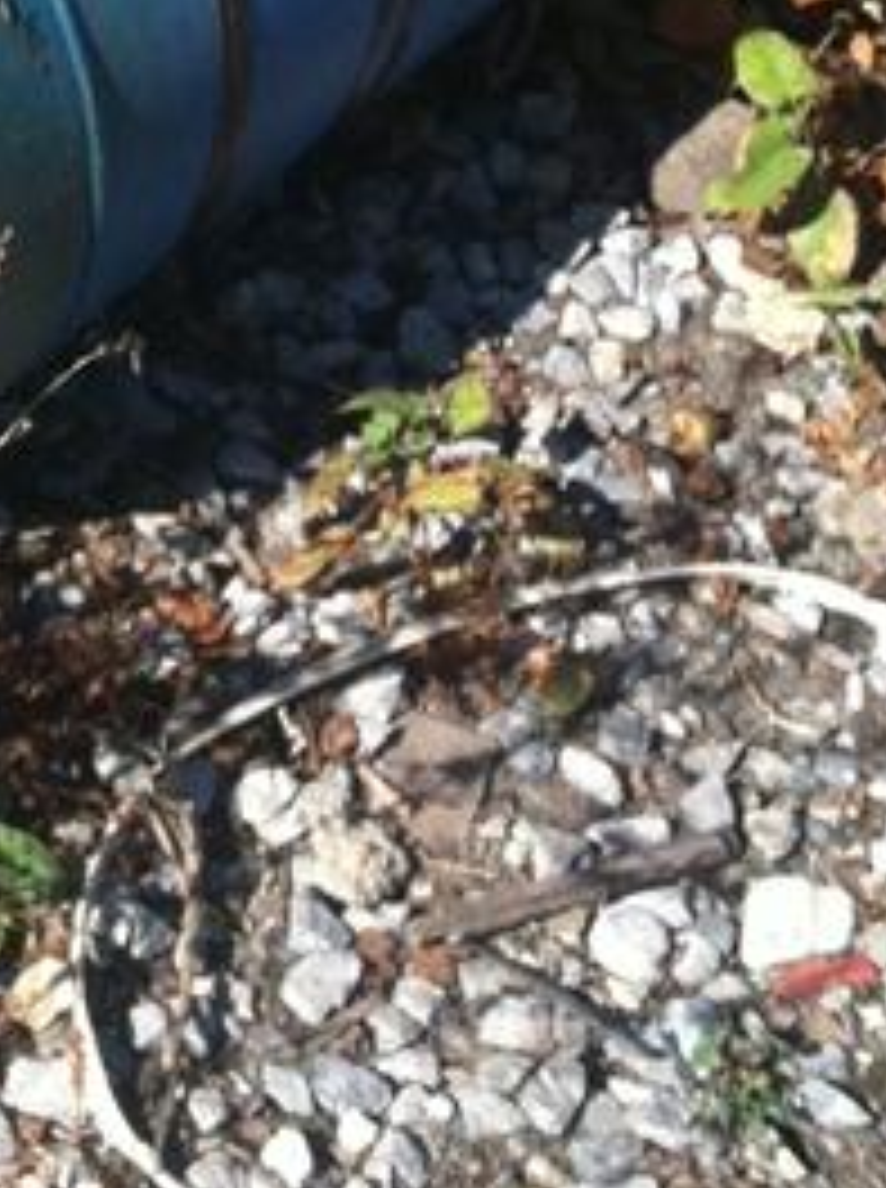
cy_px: -531
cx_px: -495
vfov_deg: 13.1
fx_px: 4896
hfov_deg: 10.0
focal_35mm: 143
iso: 80
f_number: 2.8
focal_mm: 3.85
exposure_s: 1/667
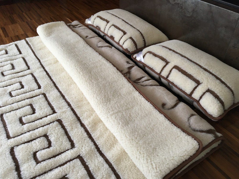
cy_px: 90
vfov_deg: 48.2
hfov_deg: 61.7
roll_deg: +1.5
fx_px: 200
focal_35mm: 29
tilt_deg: -40.7
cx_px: 120
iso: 125
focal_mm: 4.15
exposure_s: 1/33
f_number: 2.2
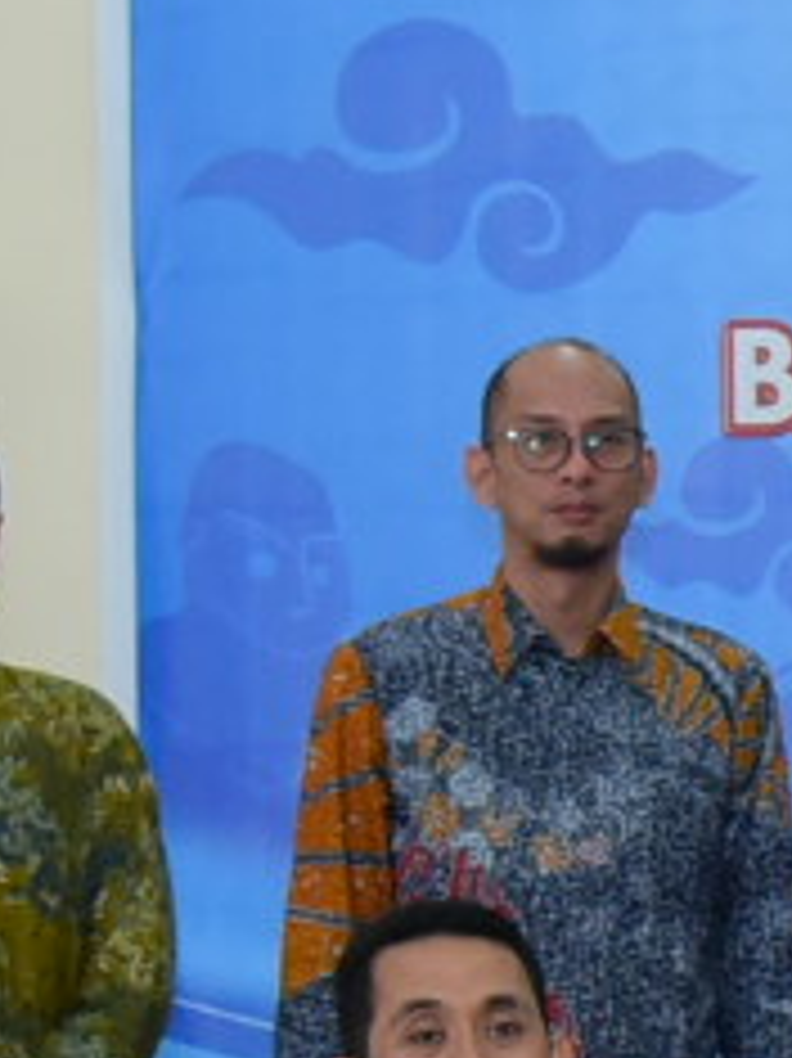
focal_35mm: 232
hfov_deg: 6.1
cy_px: 1099
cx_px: 1962
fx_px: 7084
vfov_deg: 8.5
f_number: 4.5
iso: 2500
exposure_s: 1/200
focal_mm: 35
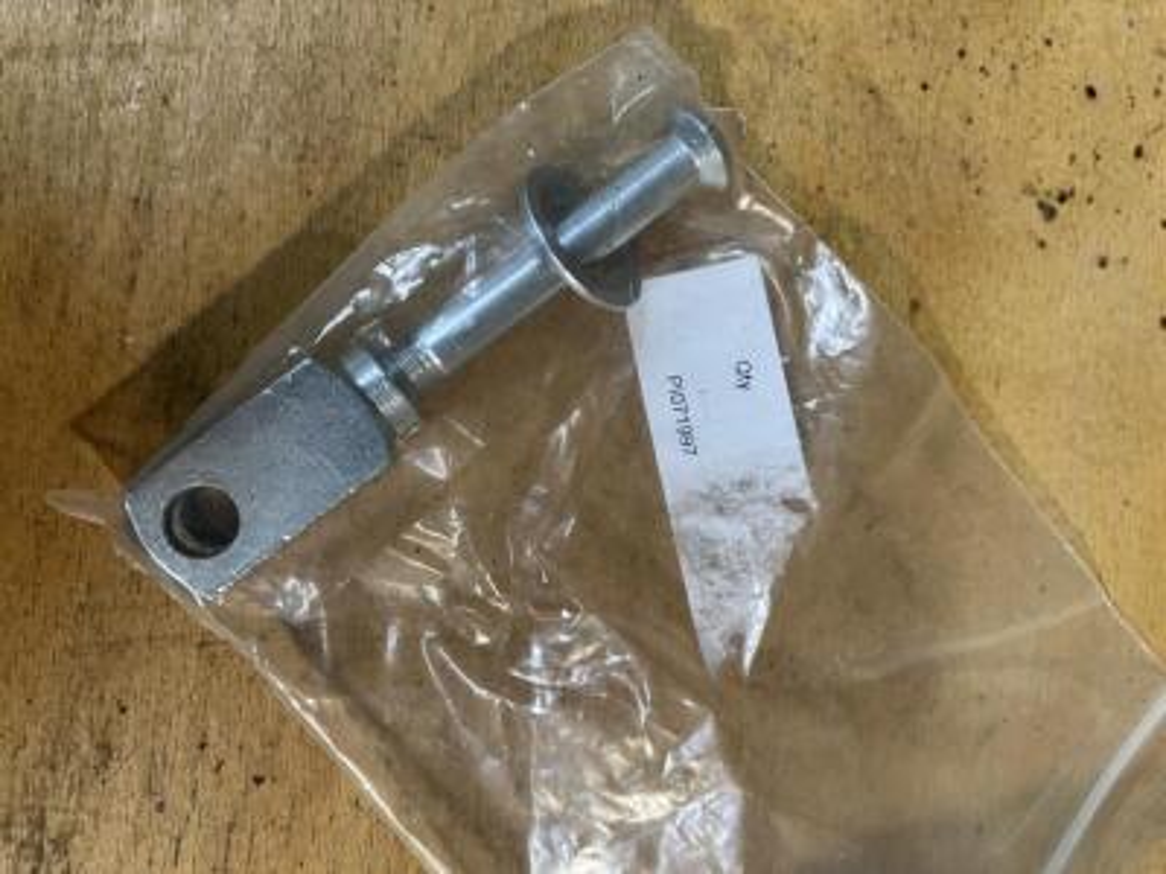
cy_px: 437
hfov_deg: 63.4
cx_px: 583
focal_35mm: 28
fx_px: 943
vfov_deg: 49.7
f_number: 1.8
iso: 100
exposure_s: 1/50
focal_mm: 3.99
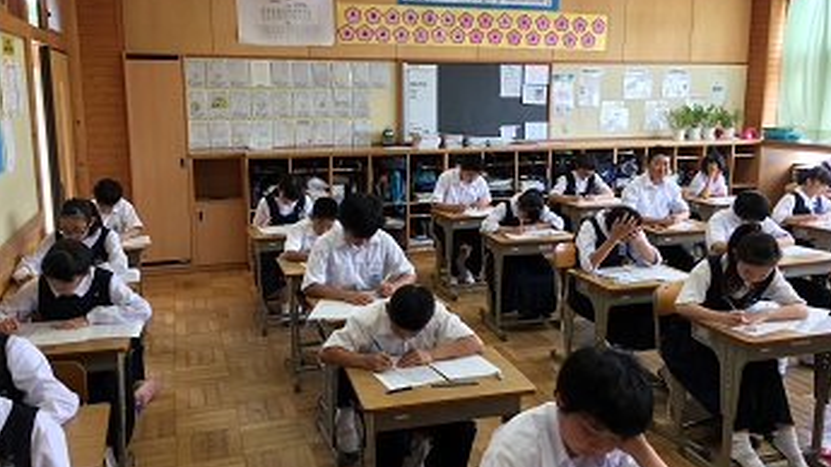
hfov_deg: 61.0
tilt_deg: -9.5
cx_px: 419
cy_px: 205
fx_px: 705
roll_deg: -0.4
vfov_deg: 36.6
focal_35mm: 32
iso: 25
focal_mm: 4.15
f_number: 2.2
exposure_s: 1/40
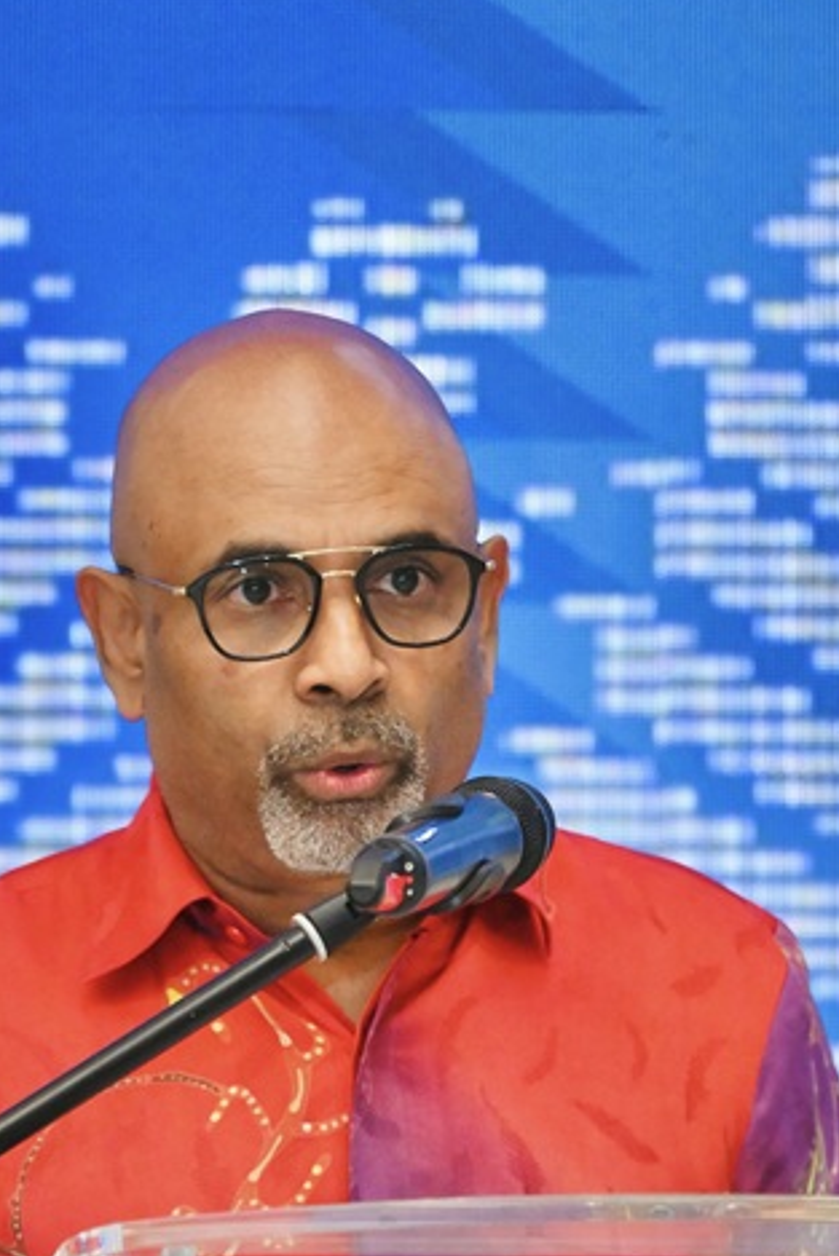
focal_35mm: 294
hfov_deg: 4.7
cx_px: 375
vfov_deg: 7.0
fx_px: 10269
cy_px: 1312
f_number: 4
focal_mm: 115
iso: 3200
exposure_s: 1/125
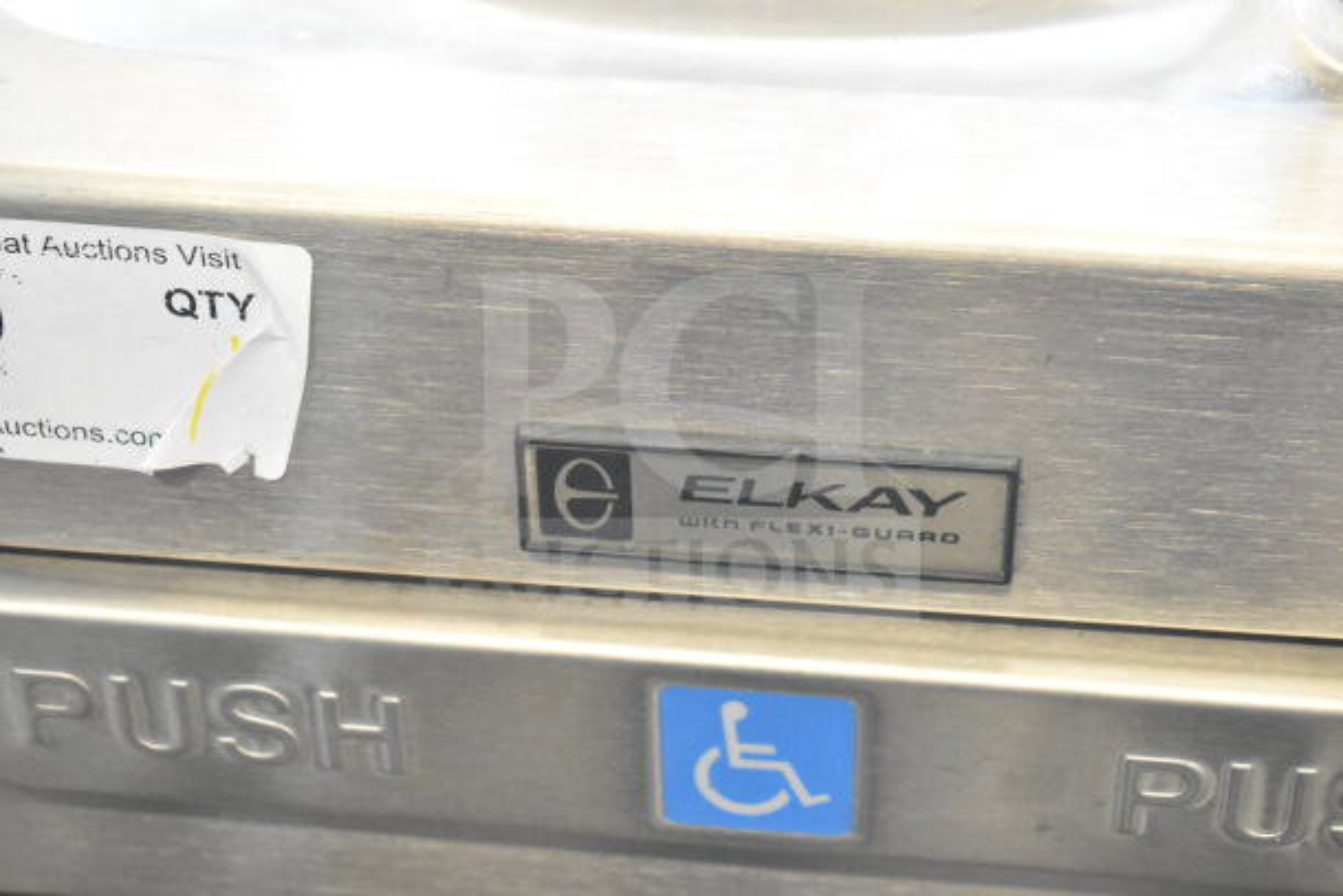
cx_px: 672
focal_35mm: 82
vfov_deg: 16.6
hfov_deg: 24.6
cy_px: 448
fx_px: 3078
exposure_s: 1/100
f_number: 5.6
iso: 9000
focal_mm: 55
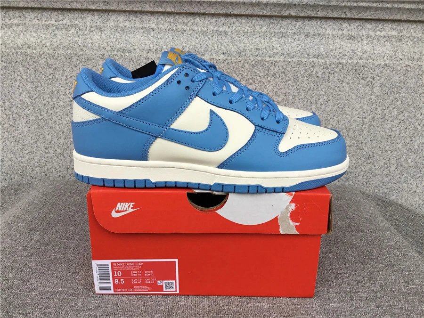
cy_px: 159
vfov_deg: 45.4
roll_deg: -1.4
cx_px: 212
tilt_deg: -18.1
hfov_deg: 58.4
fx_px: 380
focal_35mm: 31
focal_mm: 3.3
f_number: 2.4
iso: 40
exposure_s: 1/100
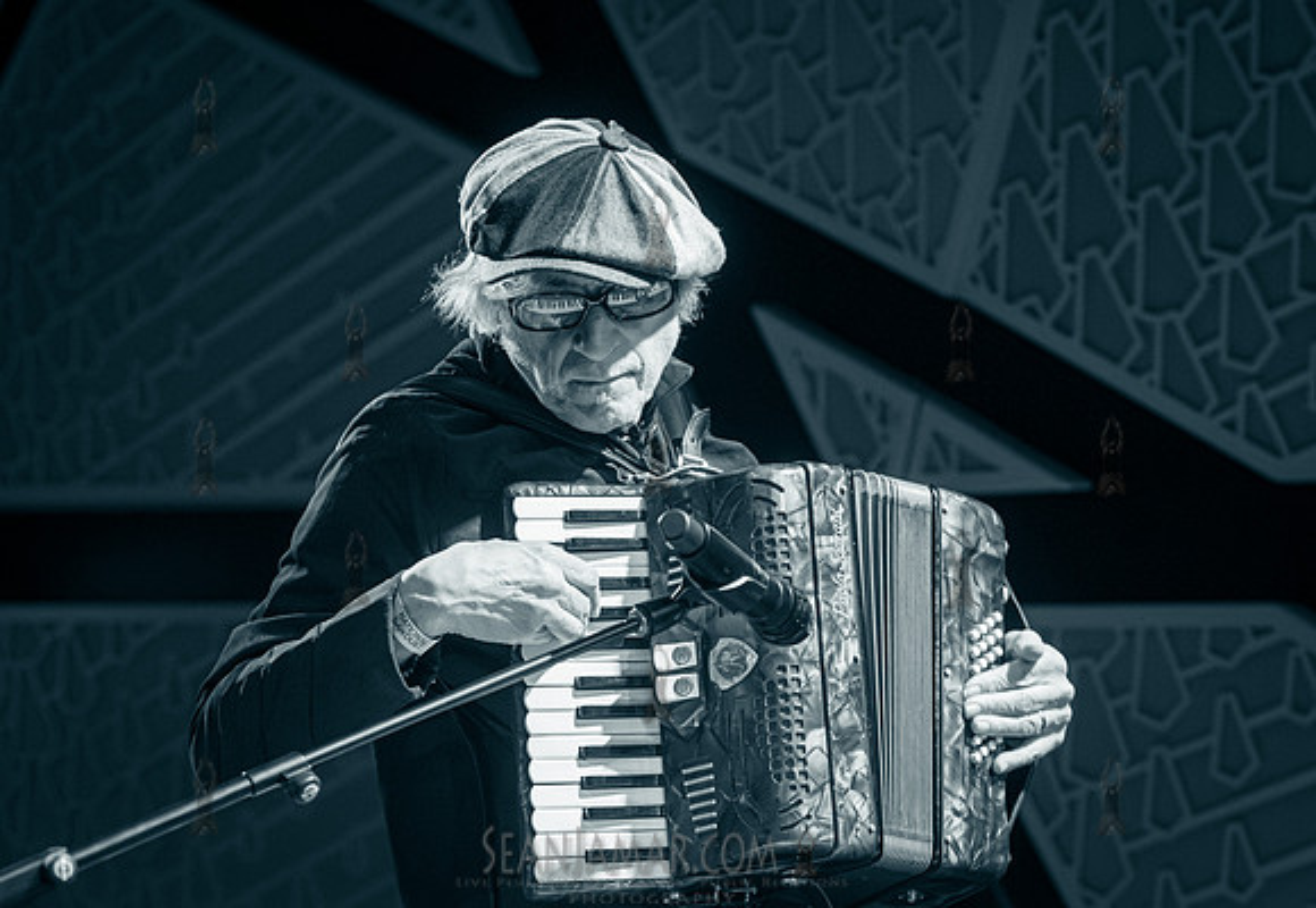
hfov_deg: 17.9
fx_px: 4176
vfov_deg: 12.4
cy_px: 406
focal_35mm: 113
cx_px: 751
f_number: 5
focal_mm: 100
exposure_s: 1/250
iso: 8000
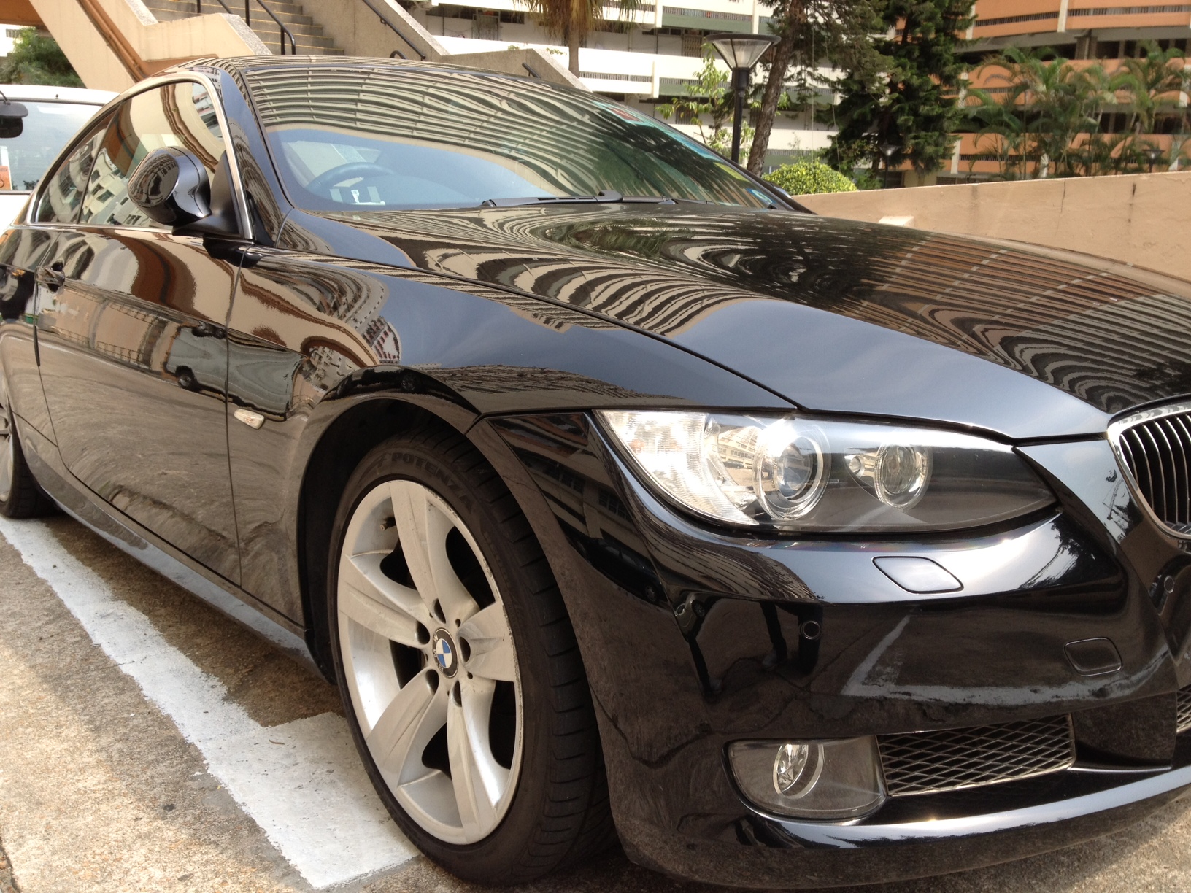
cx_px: 596
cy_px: 446
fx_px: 1204
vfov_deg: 40.7
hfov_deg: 52.6
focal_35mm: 35
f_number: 2.4
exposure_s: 1/400
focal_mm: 4.28
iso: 64
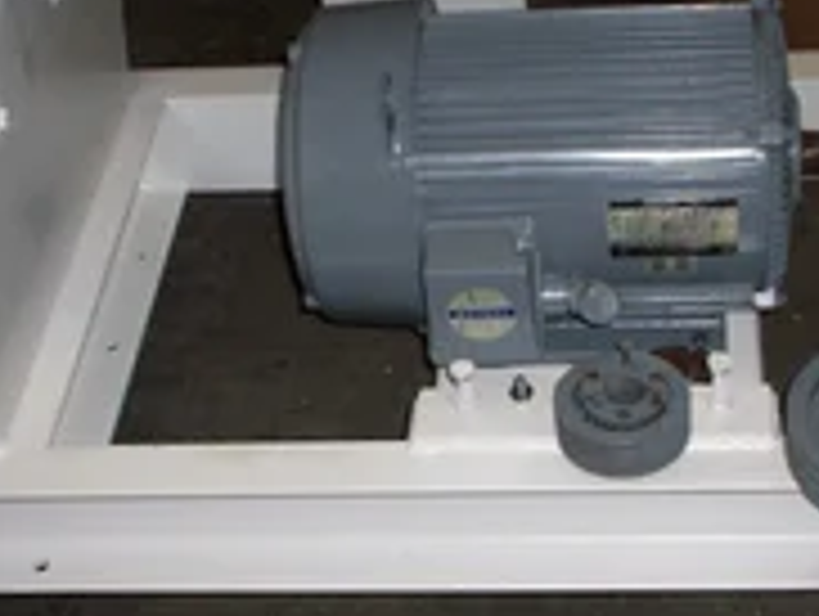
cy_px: 297
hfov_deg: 24.6
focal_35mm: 79
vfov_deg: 18.7
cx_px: 500
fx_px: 1872
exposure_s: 1/64
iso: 140
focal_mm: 5.9
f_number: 4.5
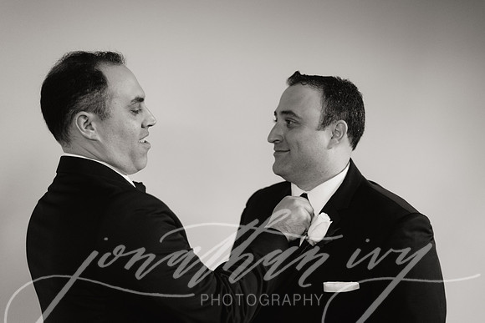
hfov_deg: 39.6
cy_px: 162
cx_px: 242
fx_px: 674
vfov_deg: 27.0
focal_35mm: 50
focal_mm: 50
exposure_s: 1/160
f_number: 2.2
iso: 1600
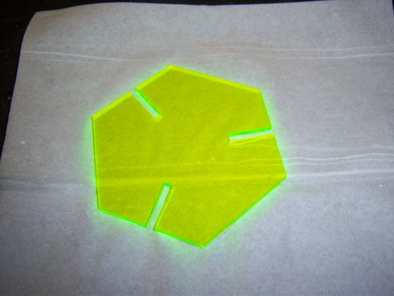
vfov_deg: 39.7
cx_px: 197
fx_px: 410
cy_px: 148
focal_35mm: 36
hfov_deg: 51.4
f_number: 2.8
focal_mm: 7.5
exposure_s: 1/60
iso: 80
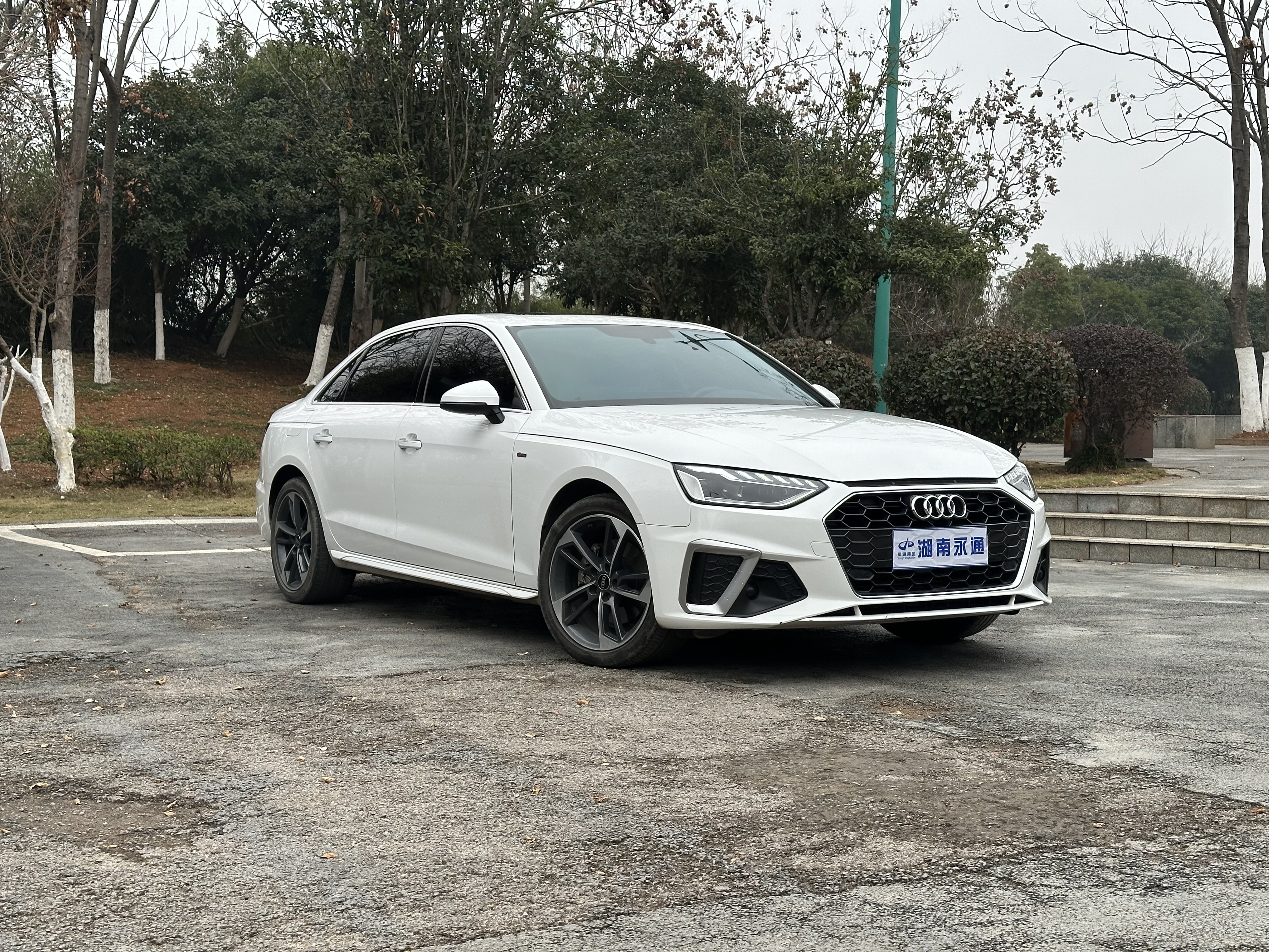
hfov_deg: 39.7
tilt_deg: +0.6
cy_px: 476
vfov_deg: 30.3
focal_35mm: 48
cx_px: 634
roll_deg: -0.9
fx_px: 1760
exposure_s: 1/1880
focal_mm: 6.86
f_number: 1.78
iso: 64
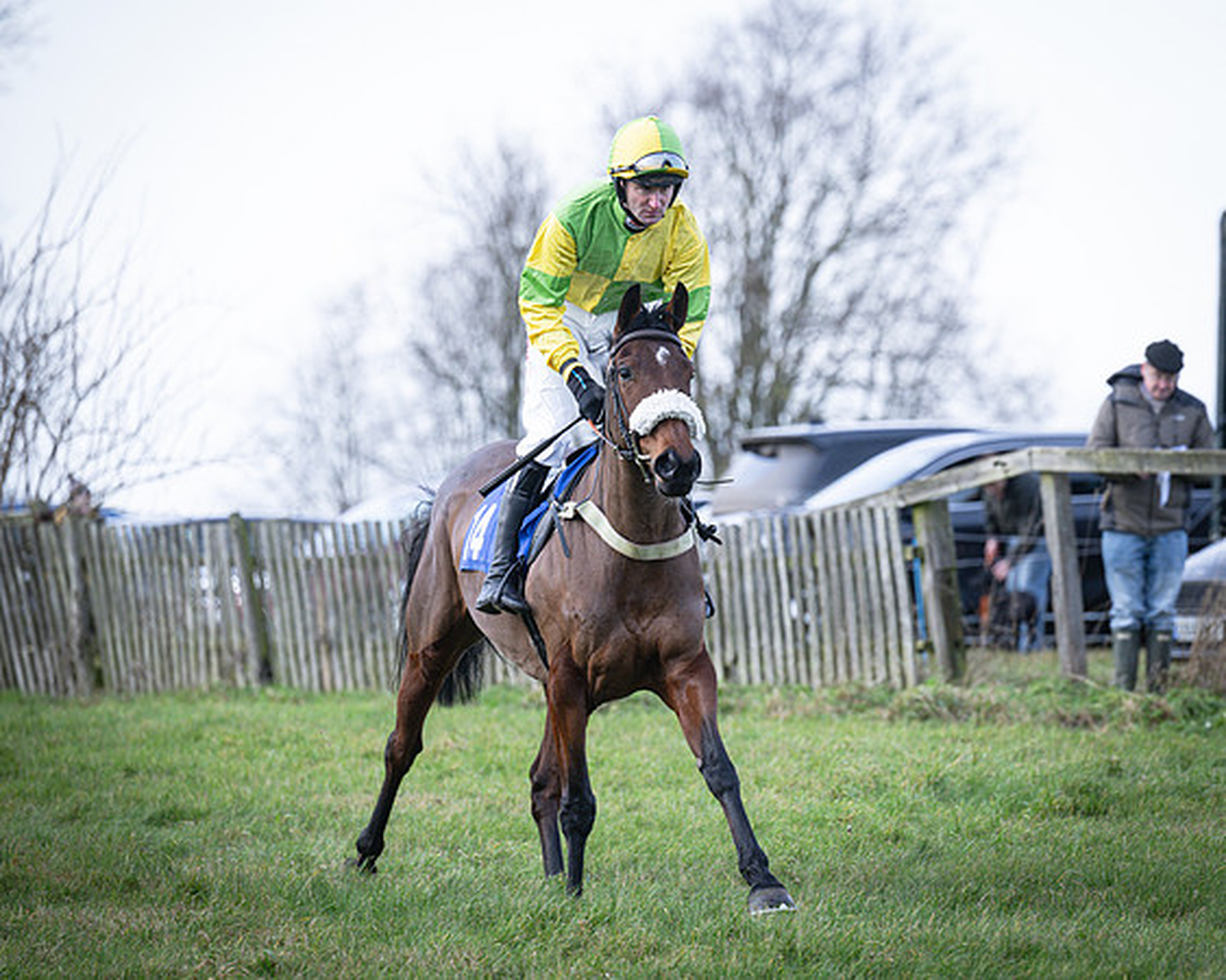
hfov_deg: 7.0
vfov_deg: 5.6
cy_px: 487
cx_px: 831
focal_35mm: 274
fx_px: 9955
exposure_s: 1/800
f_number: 4
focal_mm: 175
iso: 400
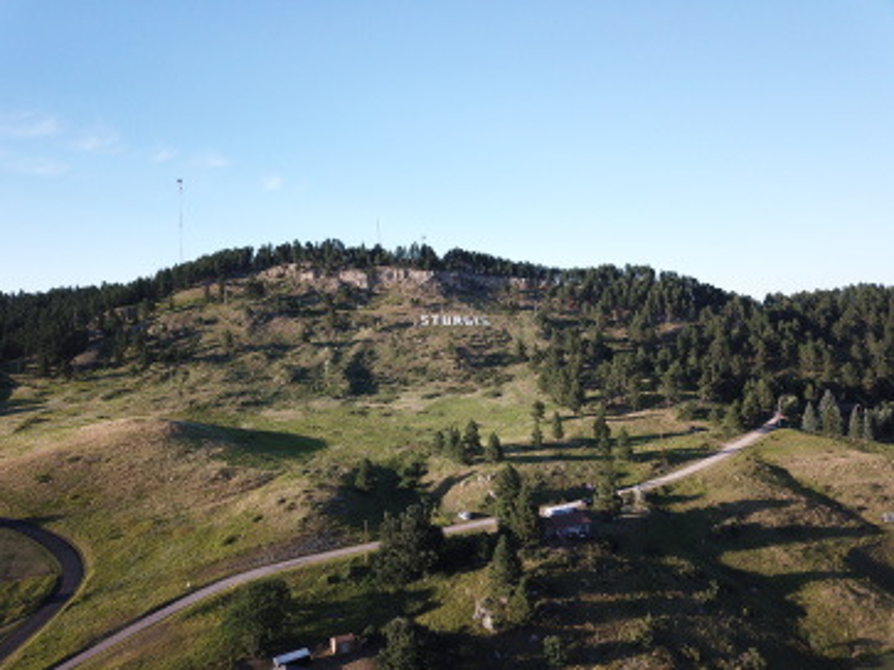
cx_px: 447
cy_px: 335
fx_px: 671
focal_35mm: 26
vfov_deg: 53.0
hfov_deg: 67.3
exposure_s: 1/50
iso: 169
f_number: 2.2
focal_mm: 4.73
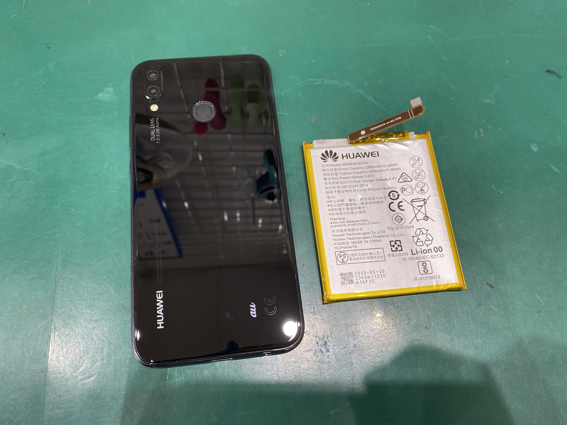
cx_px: 284
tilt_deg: -71.5
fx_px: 426
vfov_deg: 53.1
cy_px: 212
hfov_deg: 67.3
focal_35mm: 26
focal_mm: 4.25
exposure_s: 1/100
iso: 100
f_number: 1.8
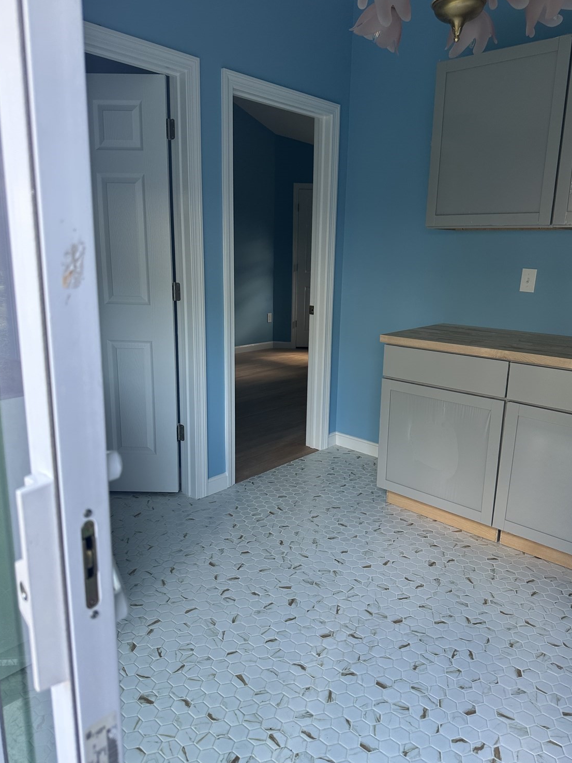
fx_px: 551
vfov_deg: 69.4
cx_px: 292
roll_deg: -1.6
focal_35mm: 25
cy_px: 377
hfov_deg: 54.9
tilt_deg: -12.9
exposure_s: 1/121
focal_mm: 6.86
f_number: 1.78
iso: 125
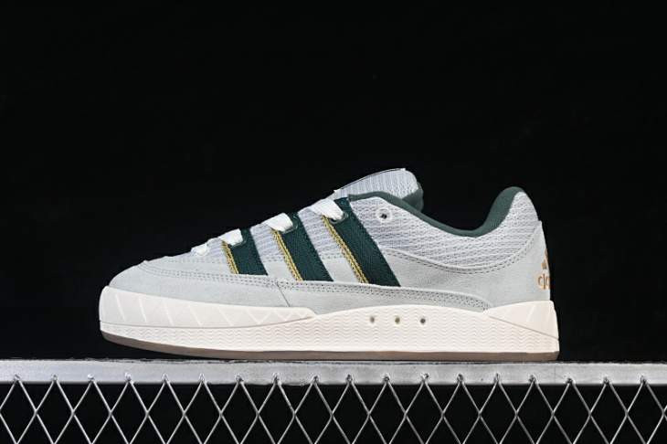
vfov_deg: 18.2
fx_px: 1389
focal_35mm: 75
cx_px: 334
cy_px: 222
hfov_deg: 27.0
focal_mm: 50
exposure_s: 1/80
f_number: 8
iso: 160
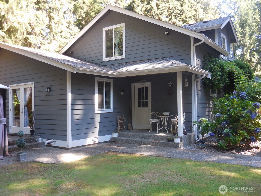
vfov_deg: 42.9
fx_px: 249
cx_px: 130
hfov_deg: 55.4
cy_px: 98
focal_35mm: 33
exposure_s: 1/40
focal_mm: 5.9
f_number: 3.7
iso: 125
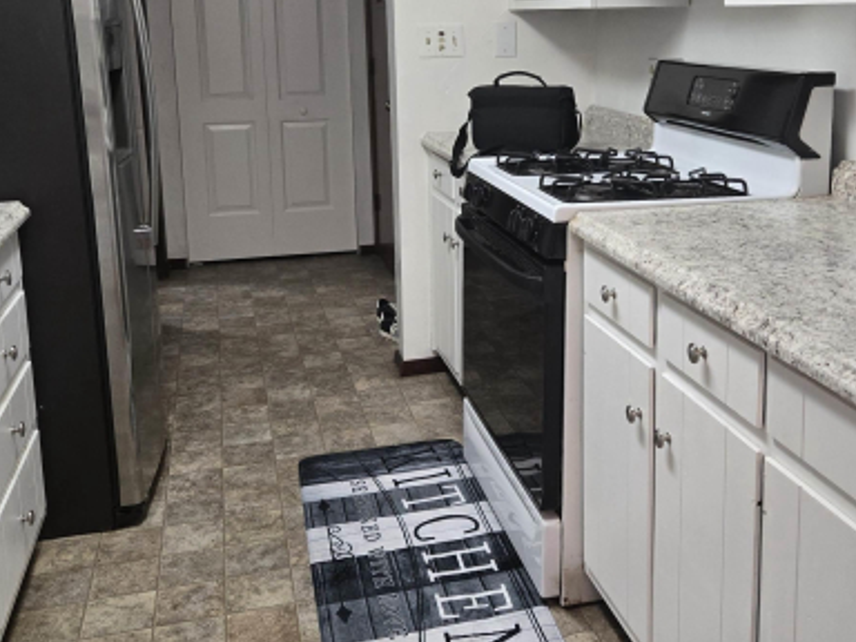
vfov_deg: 35.4
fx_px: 989
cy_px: 185
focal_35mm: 40
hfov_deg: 46.7
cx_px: 485
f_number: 1.8
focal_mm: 5.4
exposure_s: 1/120
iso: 250
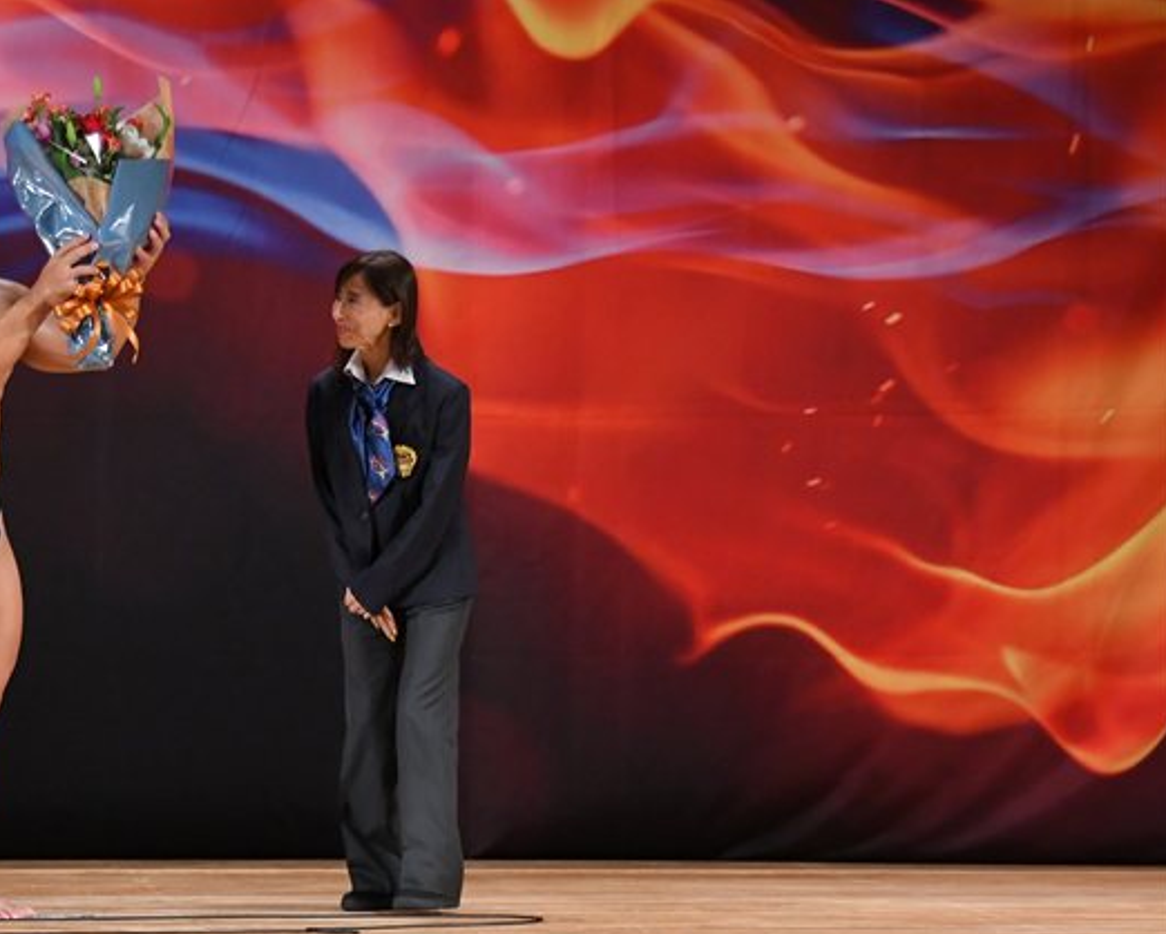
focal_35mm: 302
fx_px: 10426
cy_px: 539
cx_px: 307
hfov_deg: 6.4
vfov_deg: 5.1
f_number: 5.6
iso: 3200
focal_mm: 145
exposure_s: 1/400
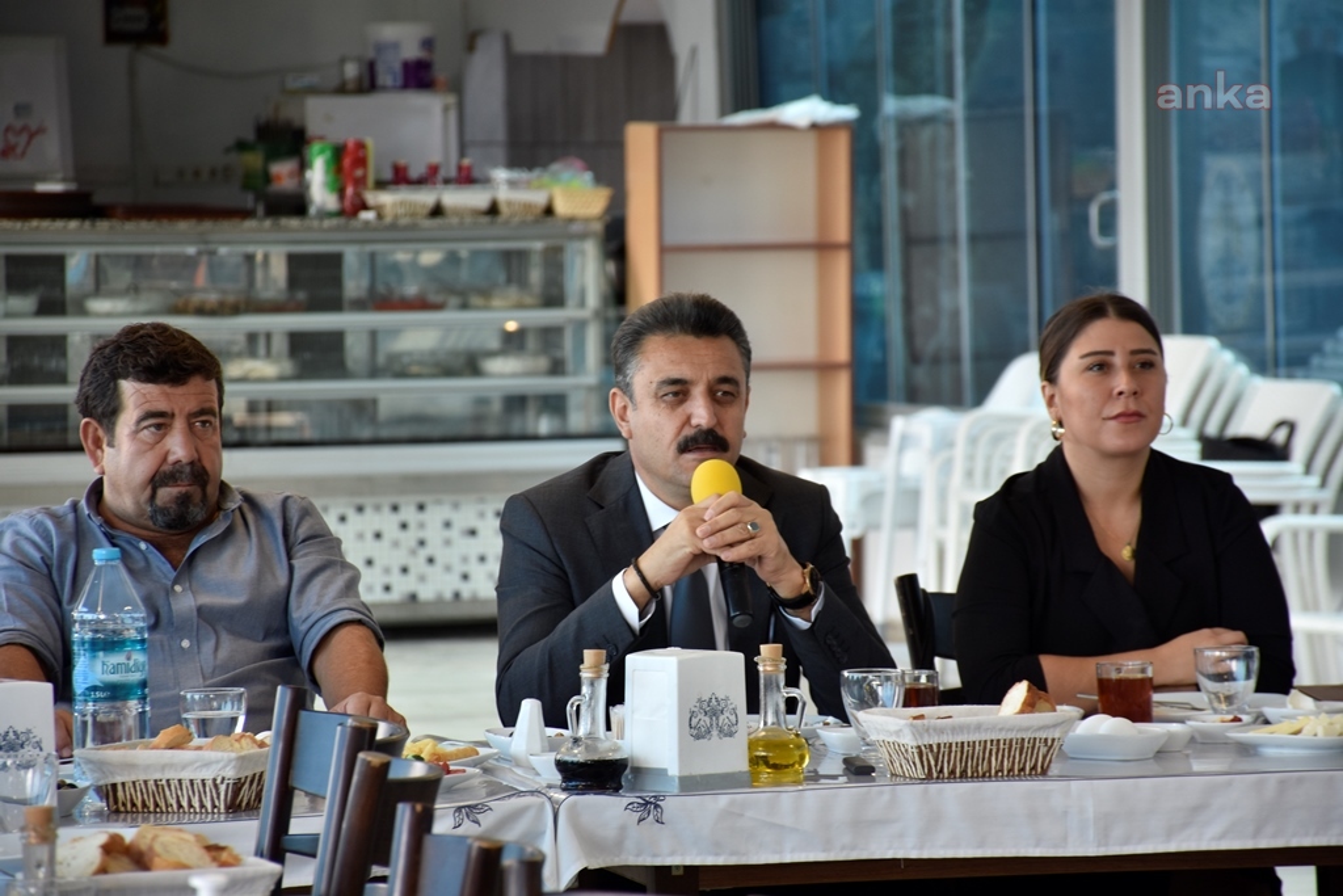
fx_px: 7275
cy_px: 448
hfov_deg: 10.5
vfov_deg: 7.0
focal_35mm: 195
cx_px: 672
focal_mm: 130
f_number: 5.6
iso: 200
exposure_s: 1/50
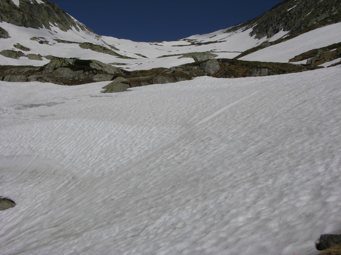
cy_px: 128
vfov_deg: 40.7
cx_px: 170
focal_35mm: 35
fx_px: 345
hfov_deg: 52.6
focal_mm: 8.9
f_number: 8
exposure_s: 1/727
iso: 50
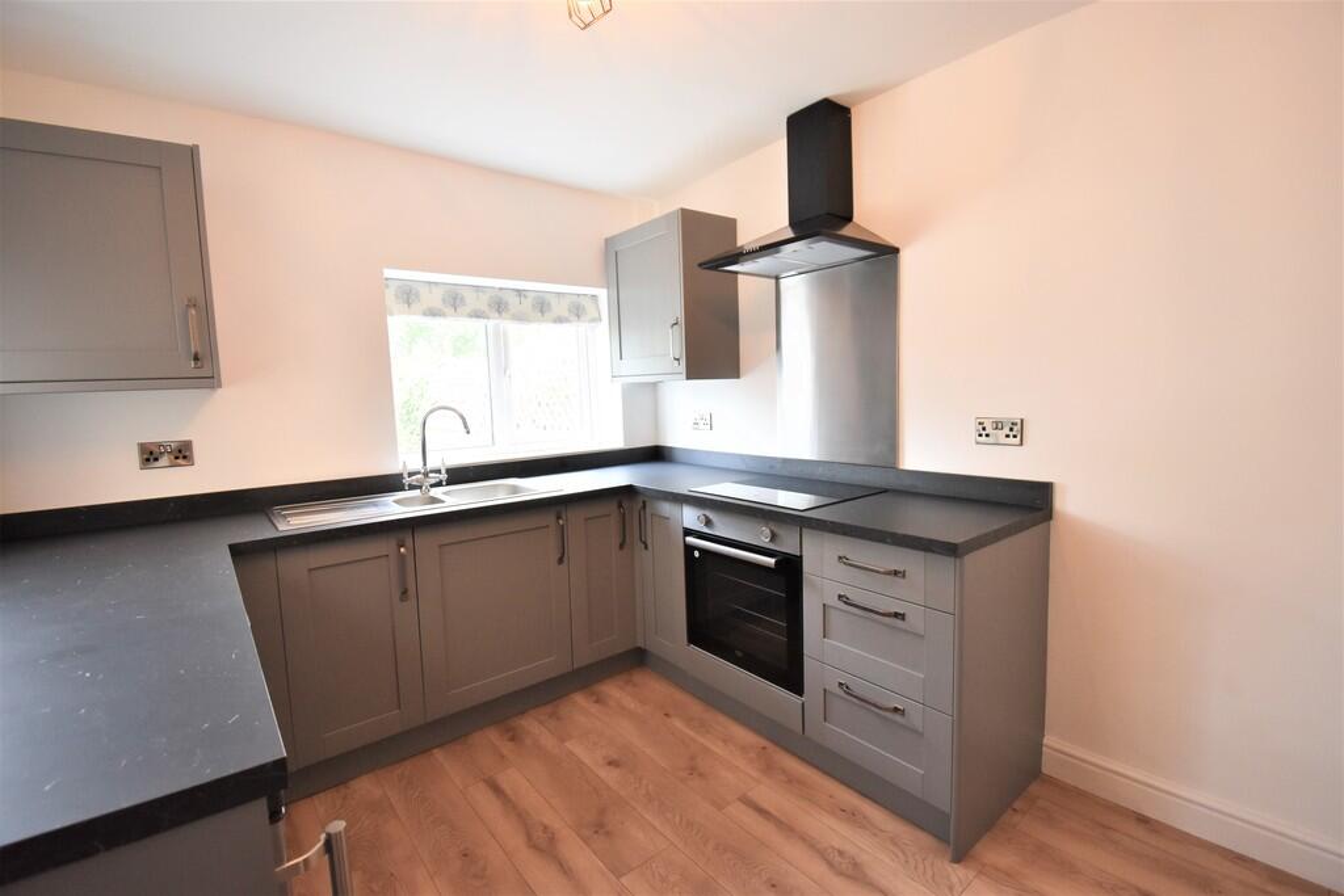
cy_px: 448
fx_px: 560
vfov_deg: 77.3
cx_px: 672
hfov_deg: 100.4
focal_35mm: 15
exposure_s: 1/80
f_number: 4.5
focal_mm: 10
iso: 800
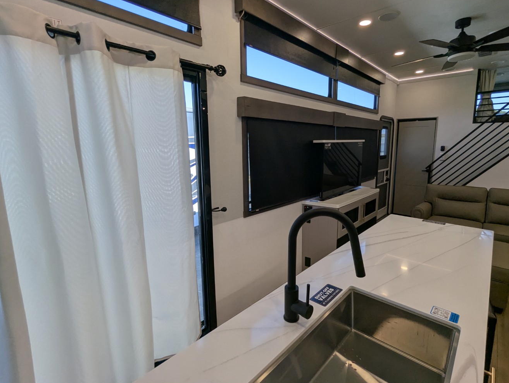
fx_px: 250
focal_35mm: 17
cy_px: 183
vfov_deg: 74.8
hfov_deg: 90.9
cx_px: 270
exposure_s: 1/180
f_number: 2.2
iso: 83
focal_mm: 2.35
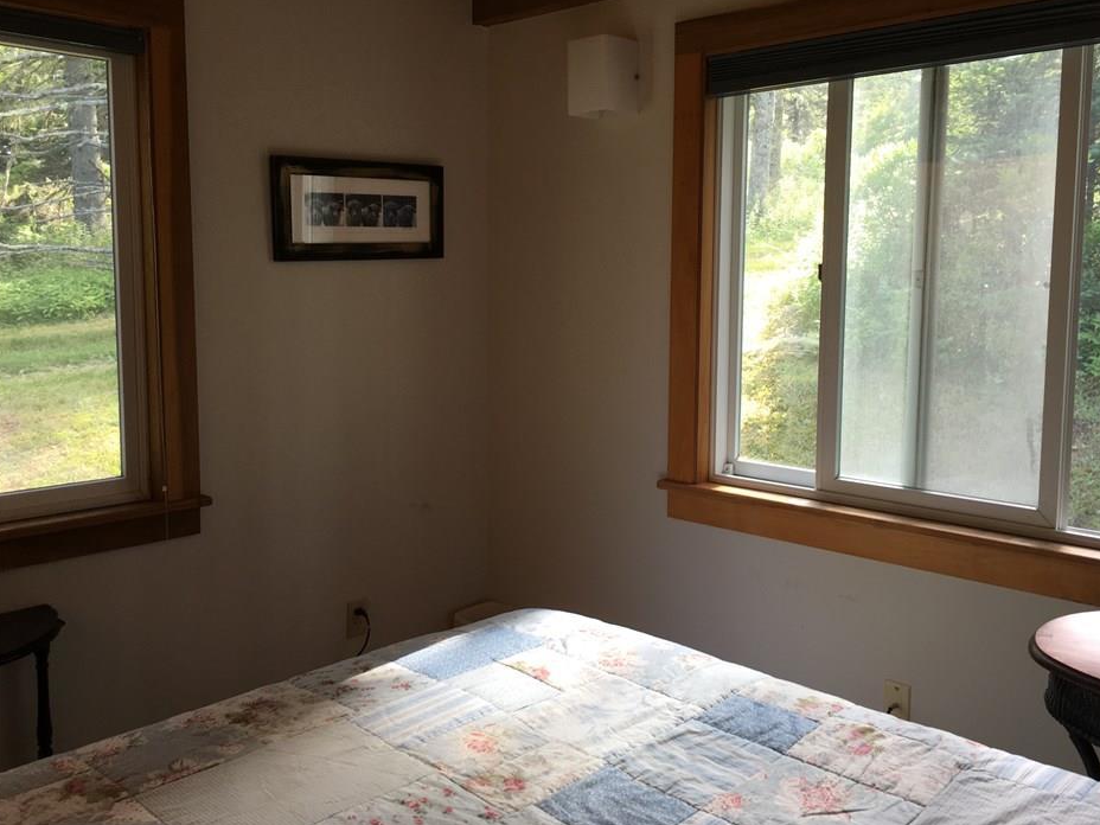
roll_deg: -0.6
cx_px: 599
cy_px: 395
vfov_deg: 44.2
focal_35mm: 32
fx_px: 1017
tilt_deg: -6.0
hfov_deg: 56.7
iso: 32
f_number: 2.2
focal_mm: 4.15
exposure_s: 1/60
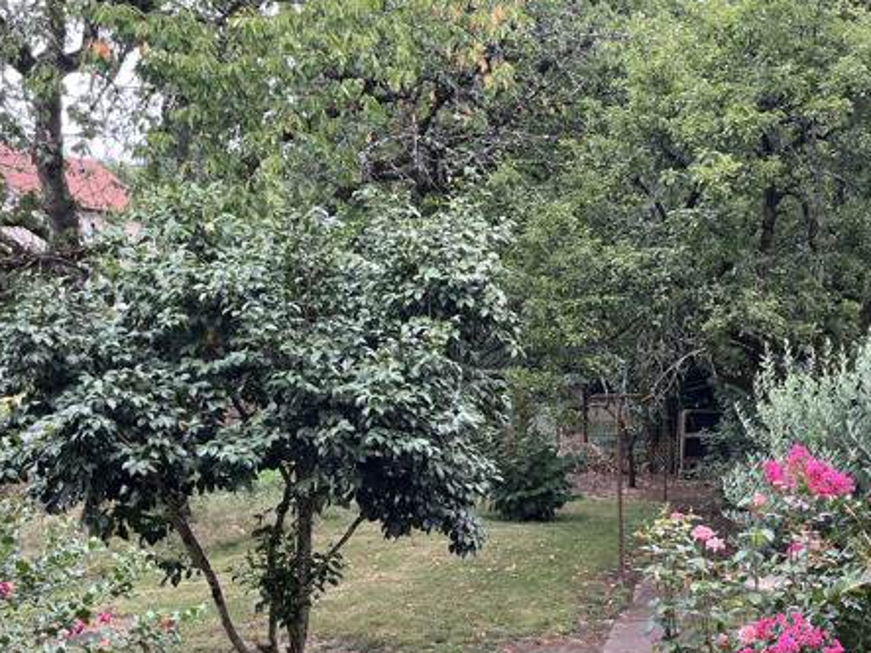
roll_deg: +1.3
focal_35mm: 47
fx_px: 1182
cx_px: 556
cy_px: 480
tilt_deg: -9.2
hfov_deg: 40.1
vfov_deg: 30.4
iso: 50
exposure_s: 1/170
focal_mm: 5.1
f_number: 1.6
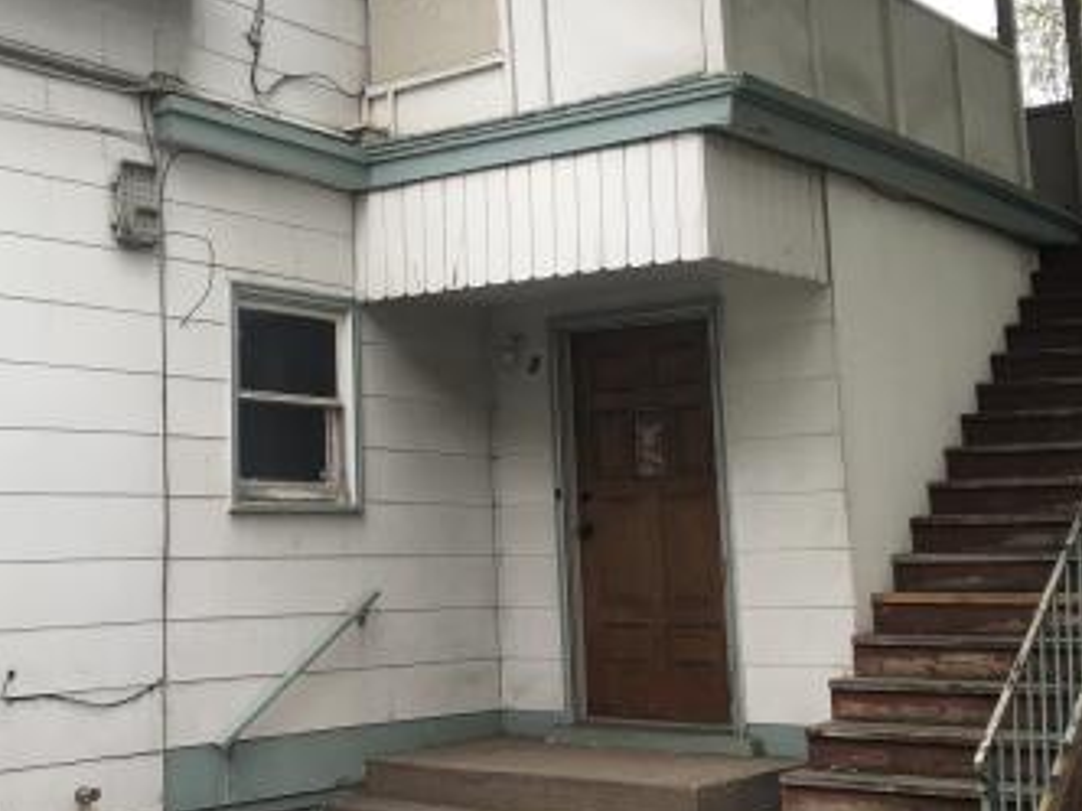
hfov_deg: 35.2
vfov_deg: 26.9
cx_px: 362
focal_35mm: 54
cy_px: 306
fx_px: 1688
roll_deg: +1.1
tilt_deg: +10.2
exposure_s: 1/324
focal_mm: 3.99
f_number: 1.8
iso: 20
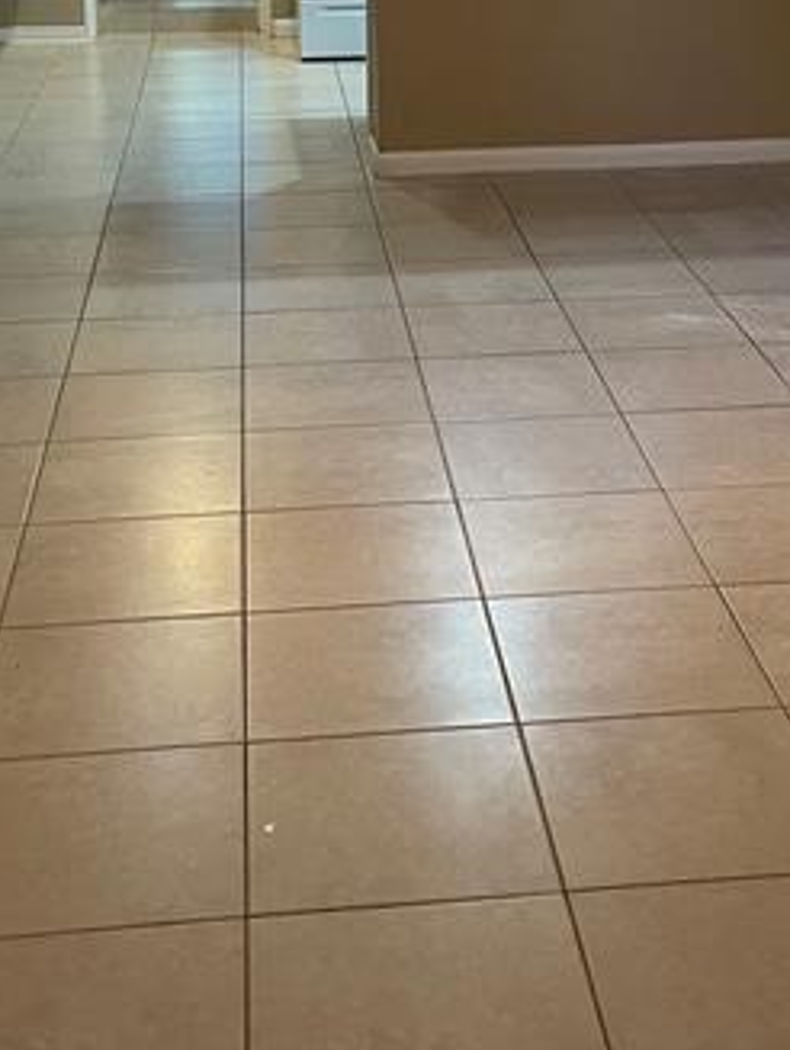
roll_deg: +0.4
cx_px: 456
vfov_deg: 30.3
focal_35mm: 61
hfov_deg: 24.0
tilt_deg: -10.2
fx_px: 1853
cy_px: 103
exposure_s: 1/60
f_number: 1.6
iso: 200
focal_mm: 5.1
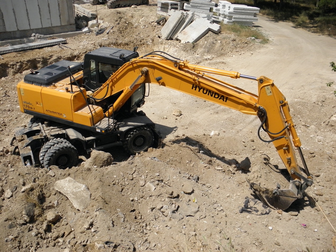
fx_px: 320
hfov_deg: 55.4
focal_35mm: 33
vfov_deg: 42.9
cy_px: 126
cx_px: 168
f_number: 7.2
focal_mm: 5.9
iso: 160
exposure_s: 1/500
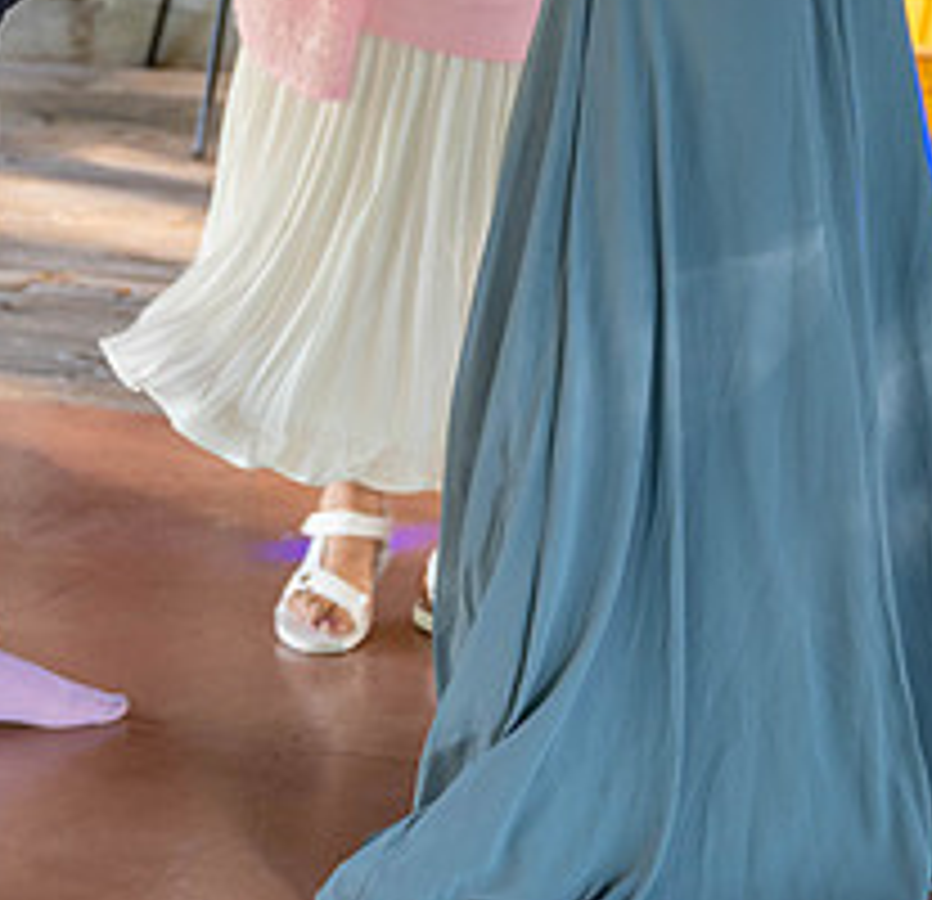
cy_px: 4
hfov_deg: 13.6
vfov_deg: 13.0
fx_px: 3894
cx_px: 518
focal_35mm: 130
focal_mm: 46
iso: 1400
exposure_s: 1/125
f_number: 2.8
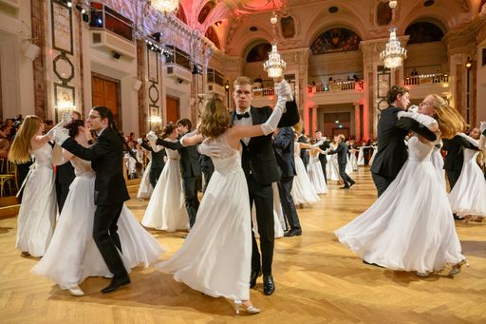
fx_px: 324
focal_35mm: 24
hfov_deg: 73.8
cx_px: 243
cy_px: 162
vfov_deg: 53.1
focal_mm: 24
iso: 3200
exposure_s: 1/160
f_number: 5
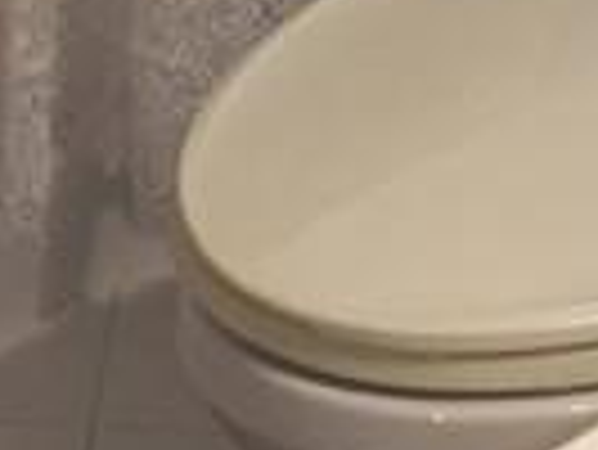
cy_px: -860
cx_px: 355
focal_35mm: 223
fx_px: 3856
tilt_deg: -16.4
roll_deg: -1.7
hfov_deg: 8.9
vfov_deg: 6.2
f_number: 2.2
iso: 25
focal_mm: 4.15
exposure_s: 1/30
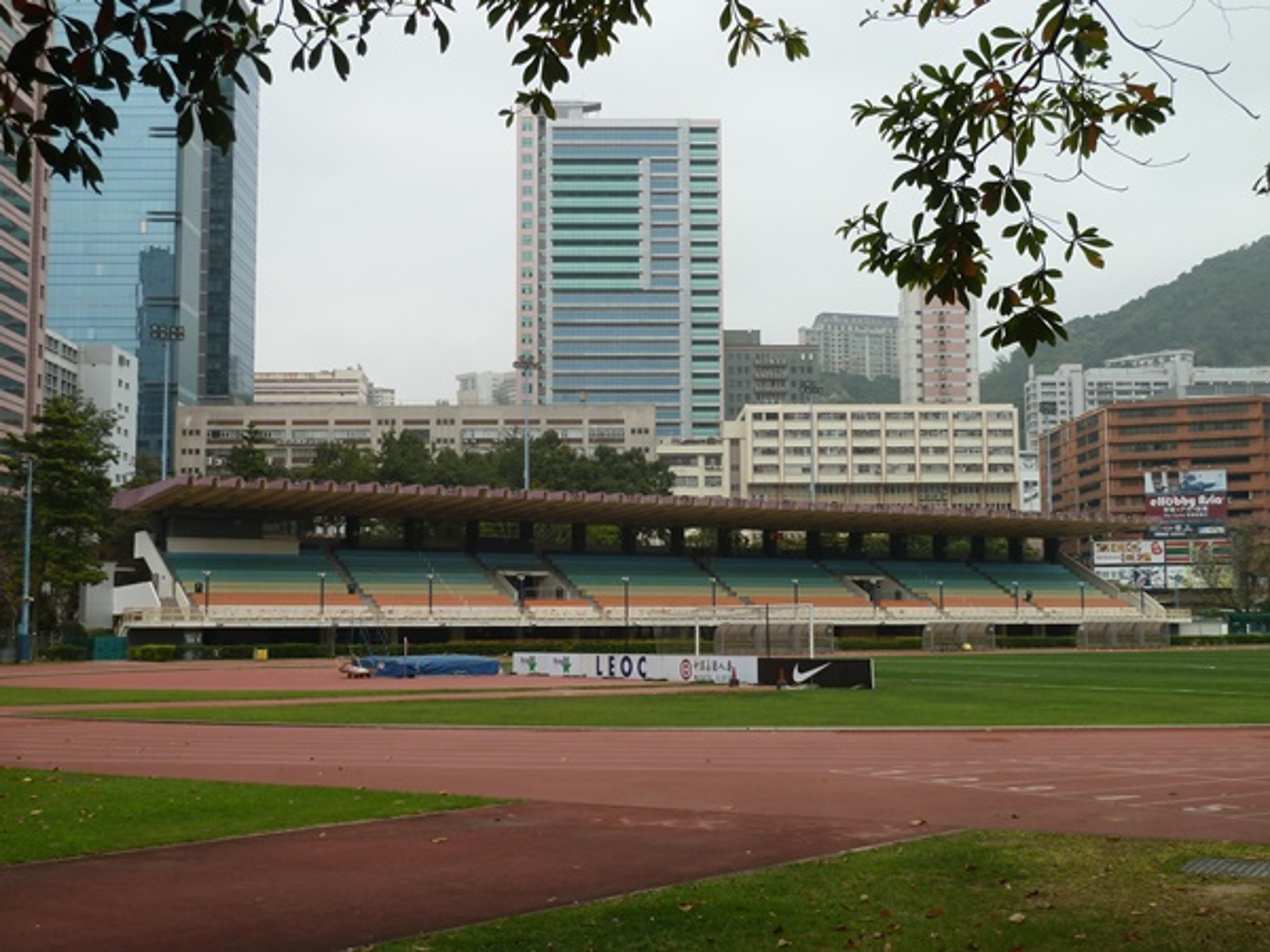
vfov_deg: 32.9
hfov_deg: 42.9
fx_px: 1614
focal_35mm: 44
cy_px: 476
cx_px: 635
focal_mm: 7.3
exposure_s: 1/400
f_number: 4
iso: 80
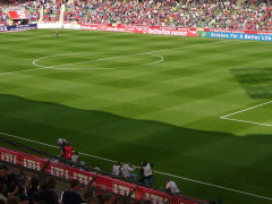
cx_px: 206
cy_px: -3
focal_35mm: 73
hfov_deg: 26.3
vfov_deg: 19.5
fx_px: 574
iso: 80
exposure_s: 1/320
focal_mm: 5.8
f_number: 5.6
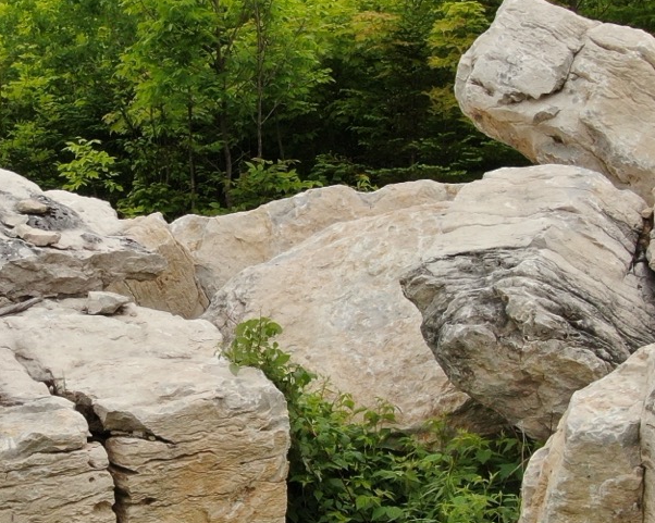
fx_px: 2112
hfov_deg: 17.5
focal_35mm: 109
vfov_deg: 14.1
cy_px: 341
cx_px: 133
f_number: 3.3
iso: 100
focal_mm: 5.94
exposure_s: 1/640
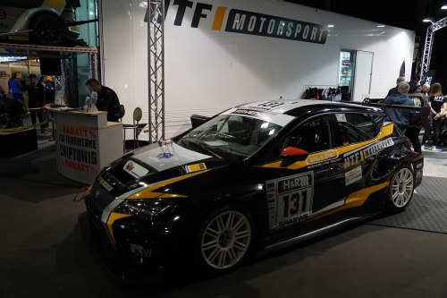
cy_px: 149
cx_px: 224
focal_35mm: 27
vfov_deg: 47.9
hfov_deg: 67.4
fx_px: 335
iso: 1600
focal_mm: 18
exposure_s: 1/125
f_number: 3.2
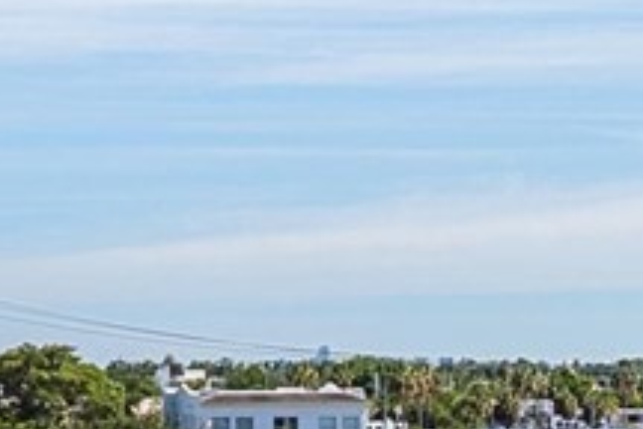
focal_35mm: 110
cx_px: 214
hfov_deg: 18.5
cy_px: 407
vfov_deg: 12.3
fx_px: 1965
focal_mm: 7
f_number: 5.6
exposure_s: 1/400
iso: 100
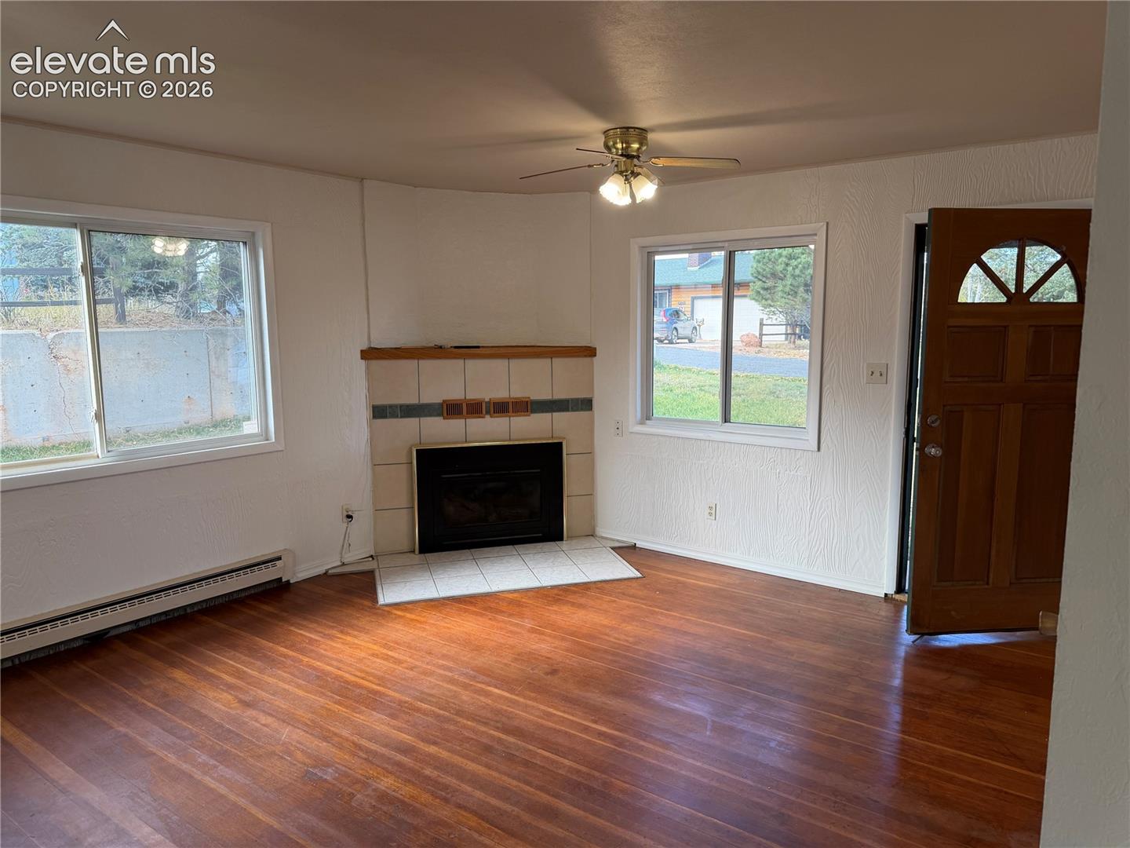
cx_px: 565
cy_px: 424
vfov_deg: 56.8
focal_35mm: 24
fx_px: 783
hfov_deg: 71.6
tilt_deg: -6.9
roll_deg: +0.2
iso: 64
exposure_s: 1/120
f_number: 1.78
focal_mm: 6.76
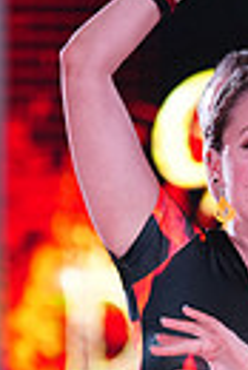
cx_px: 224
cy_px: 675
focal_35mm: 571
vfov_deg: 3.6
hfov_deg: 2.4
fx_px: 5884
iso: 2000
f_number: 2.8
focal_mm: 128
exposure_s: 1/500
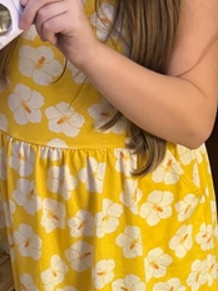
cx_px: 311
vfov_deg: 18.3
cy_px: 261
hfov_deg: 13.3
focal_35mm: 106
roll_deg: -1.6
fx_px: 890
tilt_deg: -30.4
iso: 800
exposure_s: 1/40
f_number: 1.78
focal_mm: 6.76
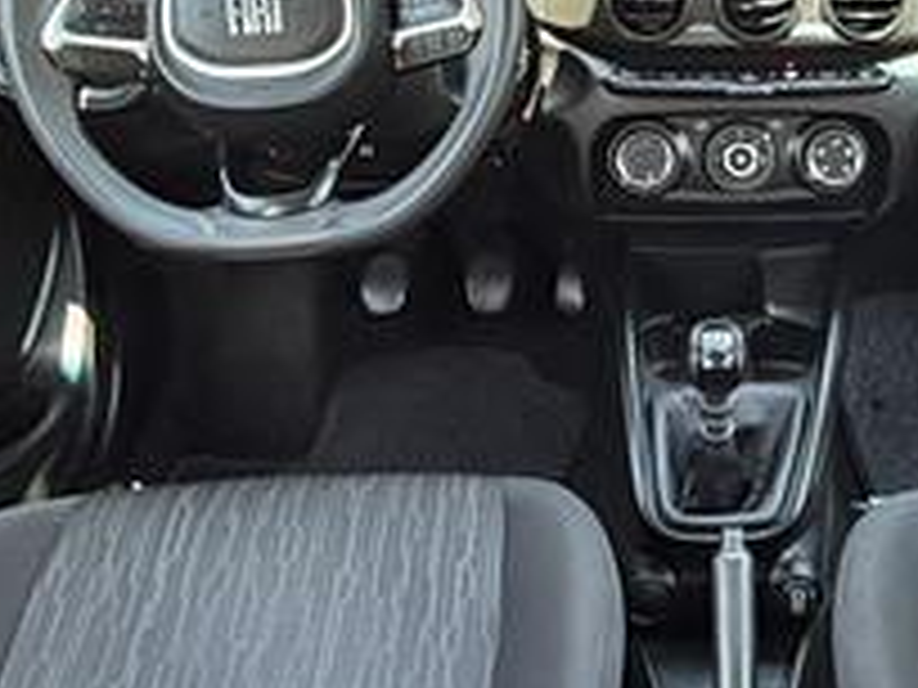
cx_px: 774
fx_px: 1459
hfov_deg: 33.6
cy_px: 148
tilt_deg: -14.8
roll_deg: +0.3
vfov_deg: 26.1
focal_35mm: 55
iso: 320
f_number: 2.2
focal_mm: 2.22
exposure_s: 1/97
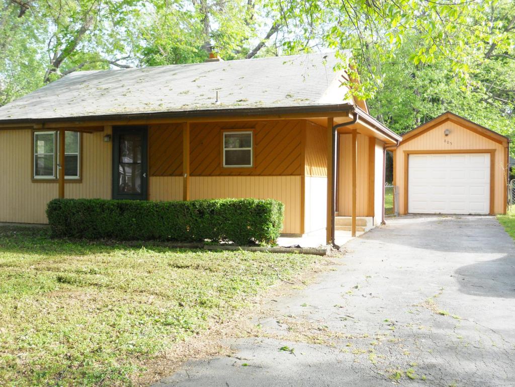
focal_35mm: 36
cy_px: 194
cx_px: 258
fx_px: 536
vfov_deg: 39.7
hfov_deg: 51.4
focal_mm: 6.4
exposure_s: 1/160
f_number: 3
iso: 80
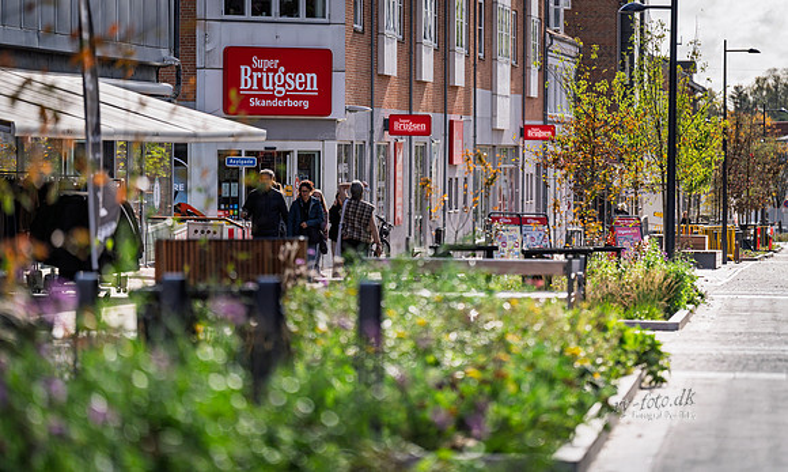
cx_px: 411
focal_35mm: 190
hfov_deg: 11.2
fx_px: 4036
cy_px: 202
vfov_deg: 6.7
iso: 250
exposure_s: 1/3200
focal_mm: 175
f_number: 2.8
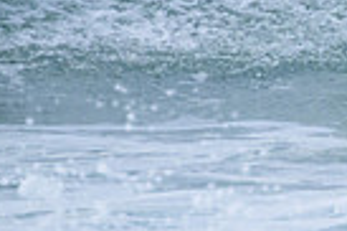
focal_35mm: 3398
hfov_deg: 0.6
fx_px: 32714
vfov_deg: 0.4
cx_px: 476
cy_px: -148
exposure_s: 1/1000
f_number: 11
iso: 4000
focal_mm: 800
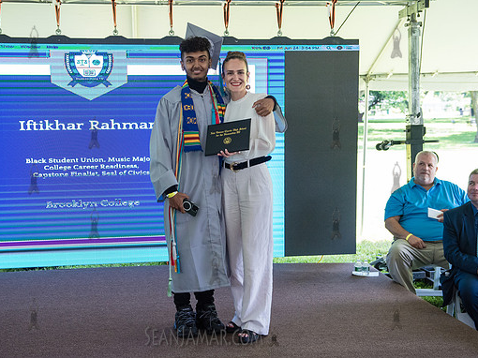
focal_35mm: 48
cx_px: 221
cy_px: 177
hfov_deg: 39.7
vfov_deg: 30.2
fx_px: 663
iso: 2500
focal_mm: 42
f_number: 4
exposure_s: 1/800
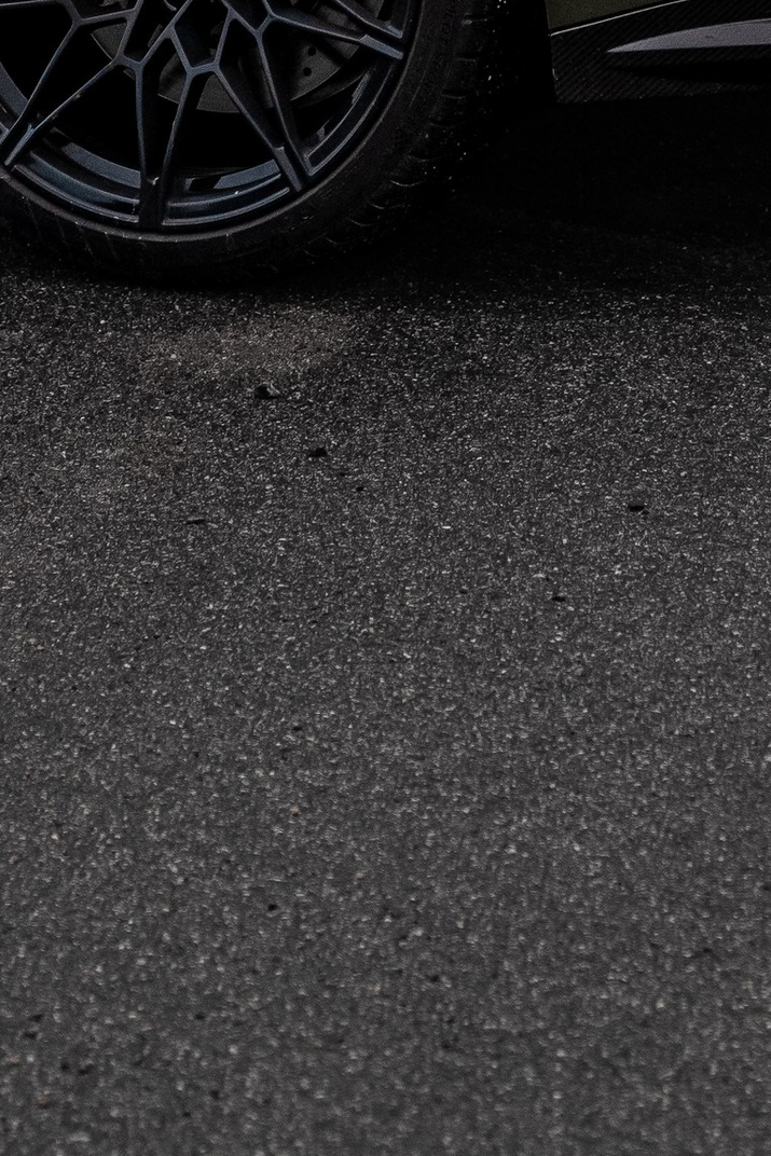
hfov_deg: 7.0
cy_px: -771
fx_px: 6326
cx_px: 749
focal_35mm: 197
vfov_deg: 10.0
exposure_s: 1/100
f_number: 3.5
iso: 500
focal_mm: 55
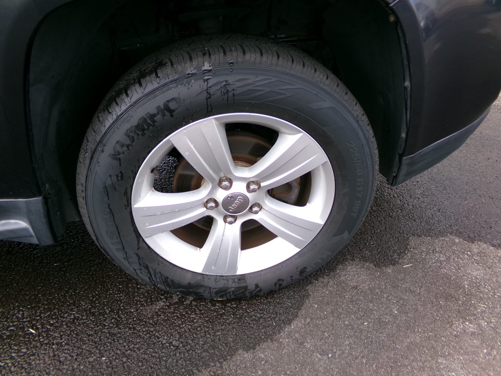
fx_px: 347
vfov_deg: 56.8
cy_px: 188
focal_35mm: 24
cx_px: 250
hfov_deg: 71.6
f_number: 3.7
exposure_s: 1/100
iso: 100
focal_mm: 4.3
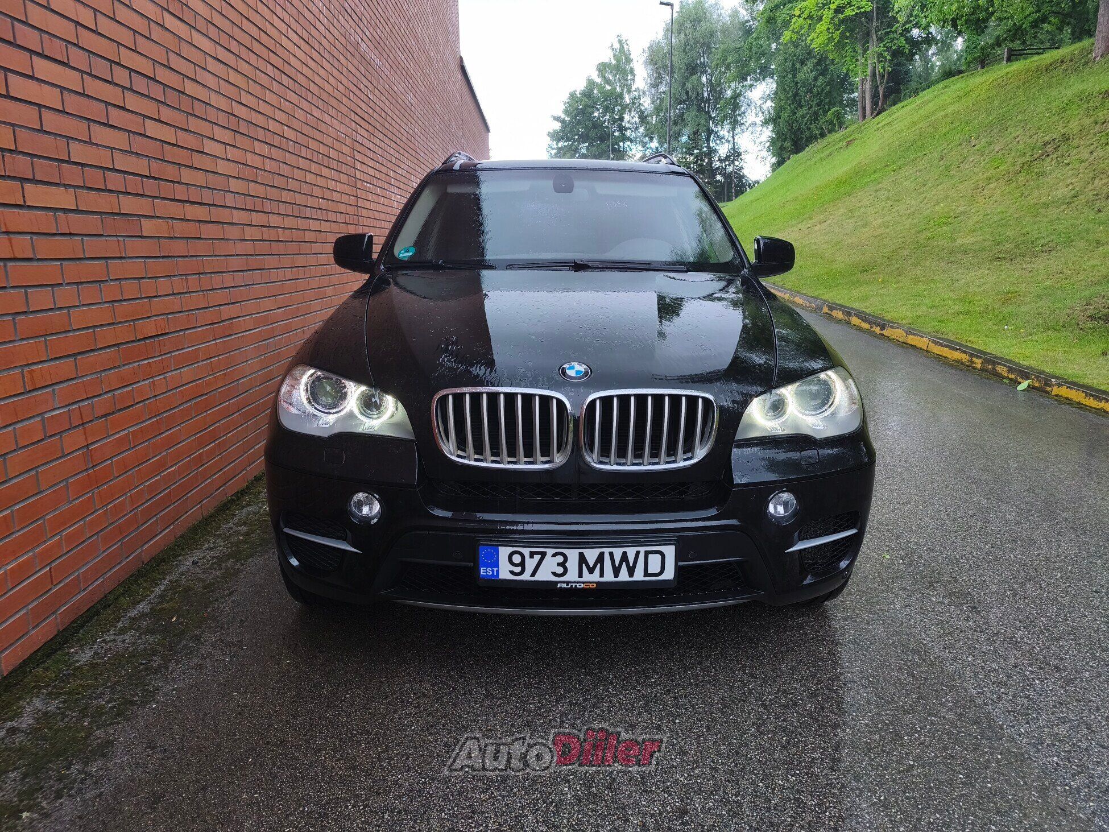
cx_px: 554
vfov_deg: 58.9
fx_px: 737
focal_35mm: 23
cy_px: 416
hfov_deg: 73.9
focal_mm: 6.14
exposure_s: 1/99.9
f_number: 1.65
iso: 160
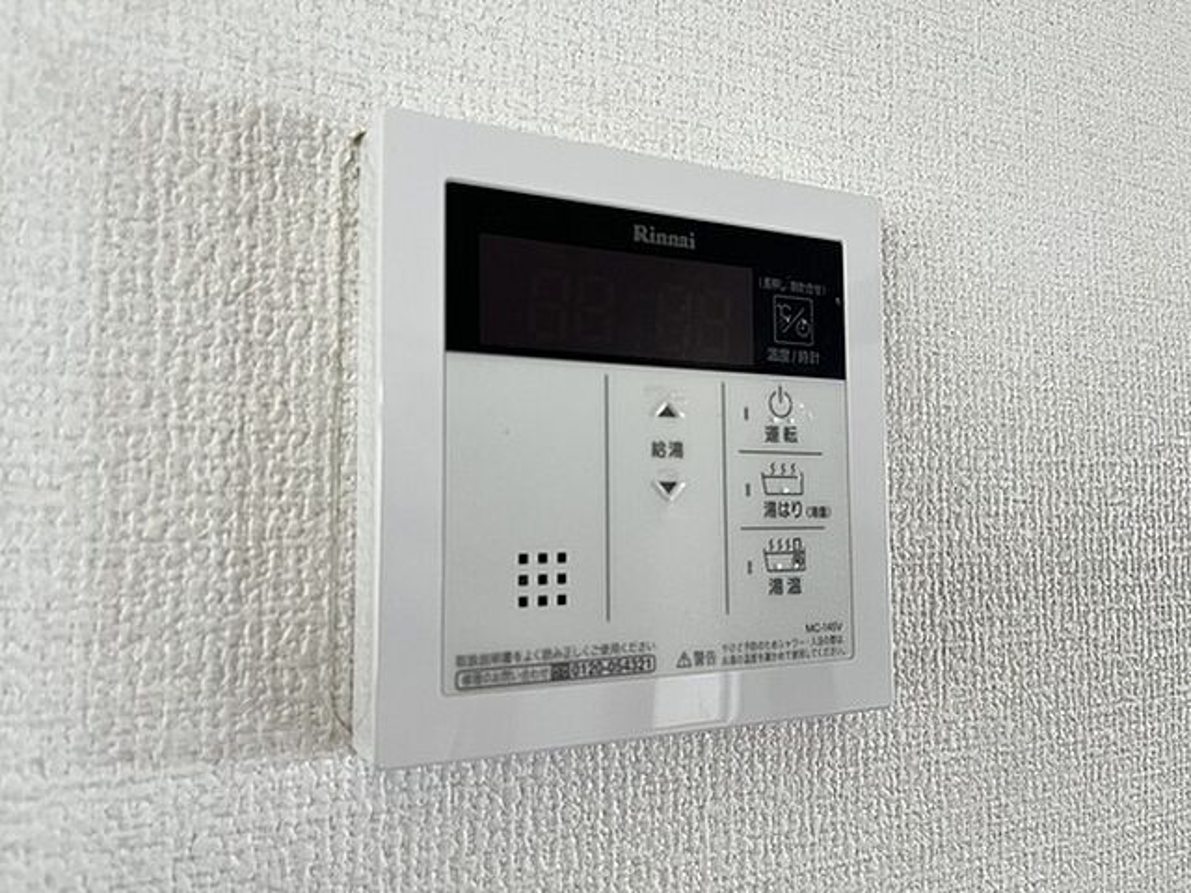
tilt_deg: +4.6
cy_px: 446
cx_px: 596
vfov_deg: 53.1
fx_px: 895
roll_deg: +0.6
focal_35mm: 26
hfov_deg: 67.3
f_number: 1.6
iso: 160
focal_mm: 5.1
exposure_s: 1/60
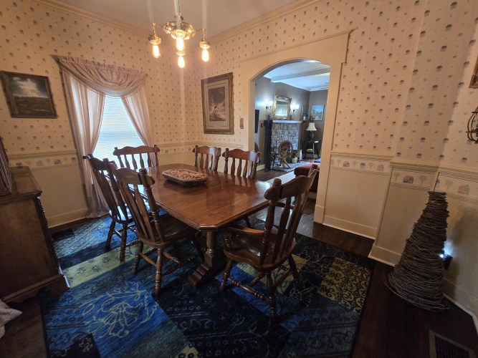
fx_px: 179
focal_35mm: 13
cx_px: 239
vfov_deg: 89.9
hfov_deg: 106.2
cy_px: 179
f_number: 2.2
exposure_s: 1/60
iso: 640
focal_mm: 2.2
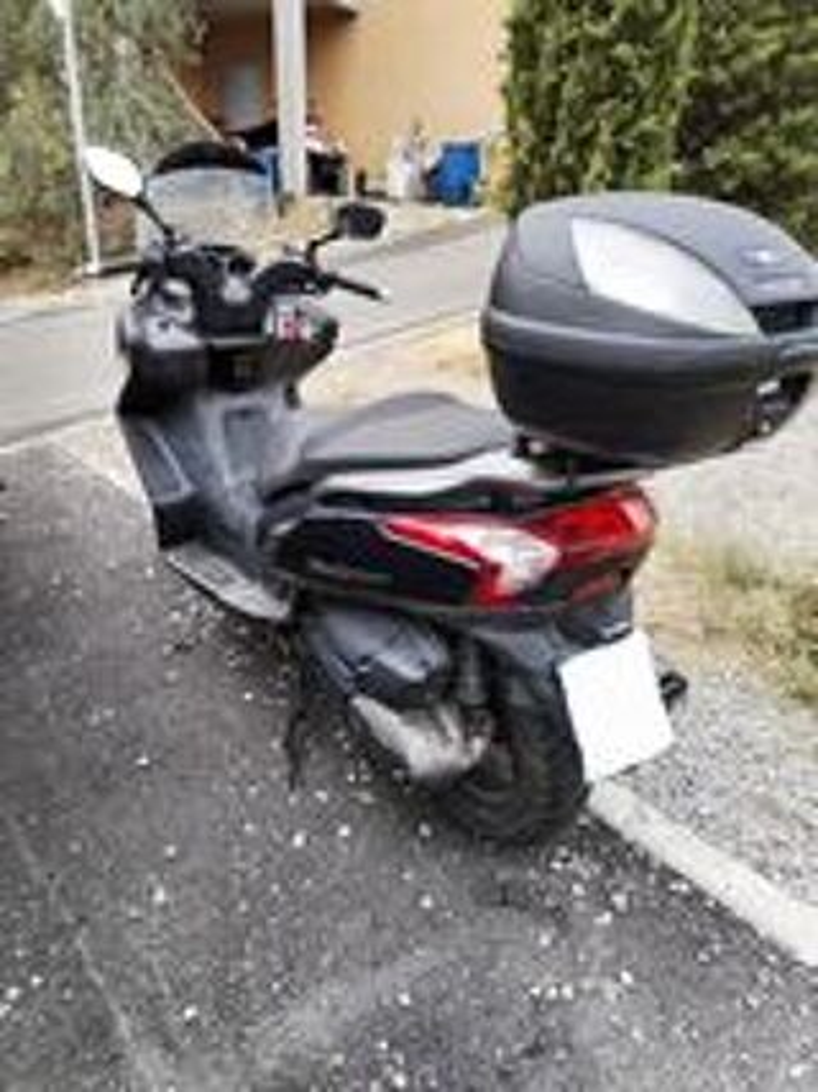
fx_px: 914
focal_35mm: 29
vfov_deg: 61.7
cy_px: 546
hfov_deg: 48.2
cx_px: 409
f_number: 1.8
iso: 100
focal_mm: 4.75
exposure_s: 1/476
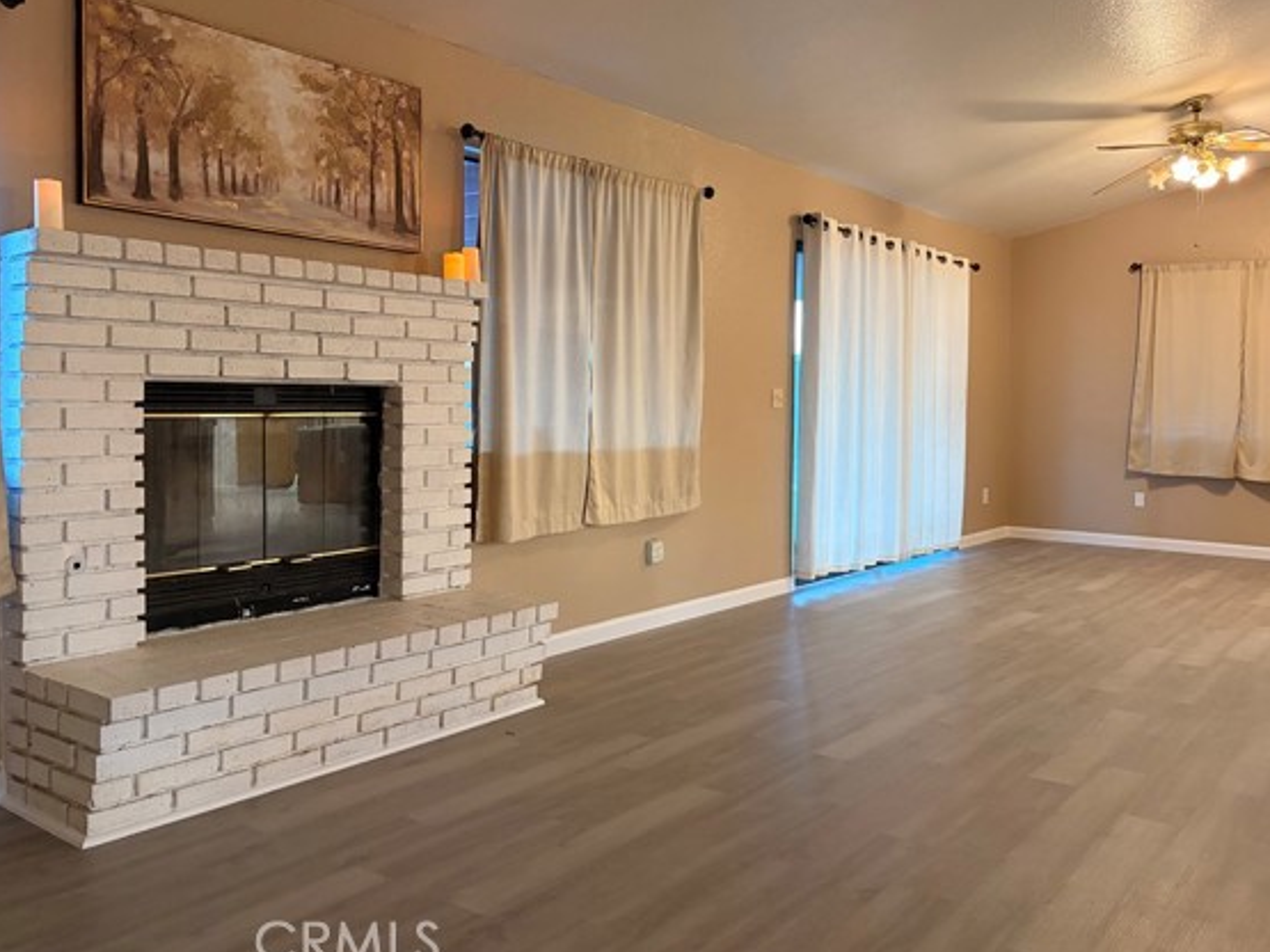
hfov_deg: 59.9
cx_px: 684
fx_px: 1100
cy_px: 426
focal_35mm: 30
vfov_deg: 46.7
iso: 400
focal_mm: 5.96
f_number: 1.6
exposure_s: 1/60
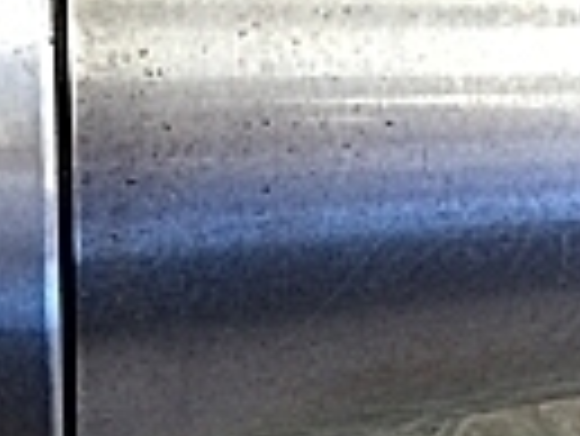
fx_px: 2415
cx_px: -99
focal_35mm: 144
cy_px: 207
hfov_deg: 13.4
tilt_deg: -62.2
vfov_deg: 10.3
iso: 50
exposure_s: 1/30
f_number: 2.2
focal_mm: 4.15
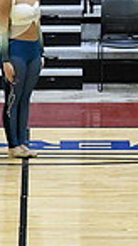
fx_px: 2840
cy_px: 100
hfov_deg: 2.7
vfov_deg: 5.0
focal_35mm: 436
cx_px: -316
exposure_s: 1/500
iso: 6400
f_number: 4
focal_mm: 70
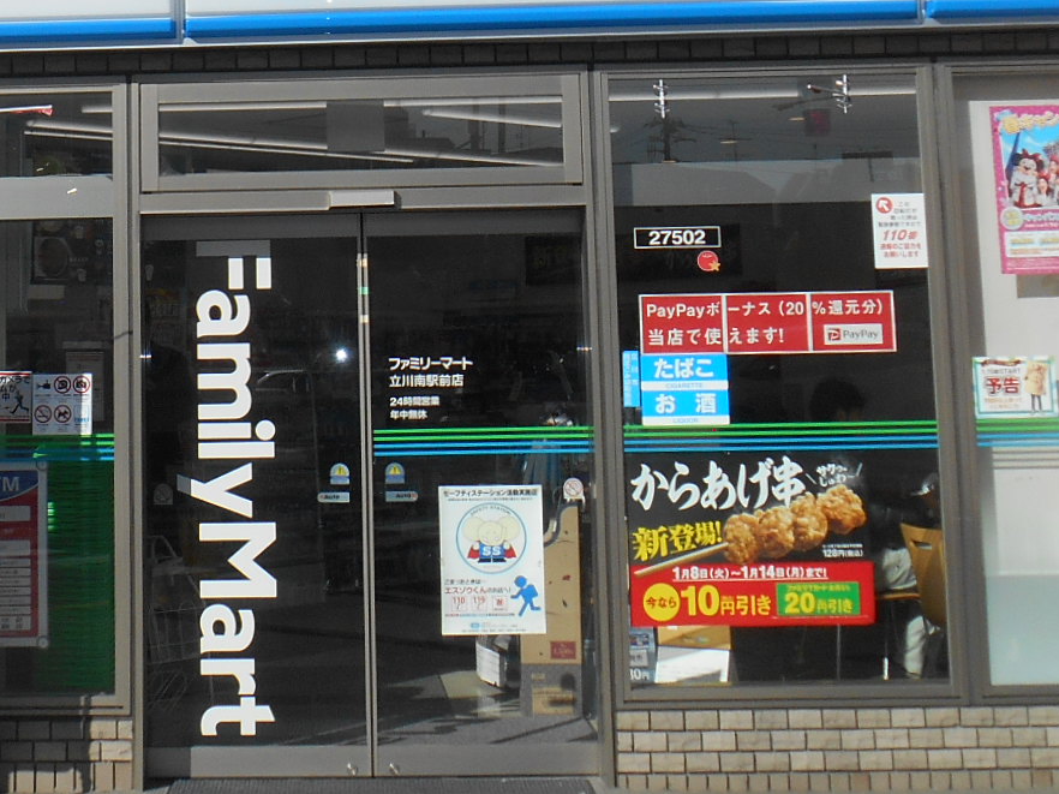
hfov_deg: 28.5
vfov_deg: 21.2
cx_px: 240
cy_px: 4
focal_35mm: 67
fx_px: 2049
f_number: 3.4
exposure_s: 1/1250
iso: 80
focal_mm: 4.7
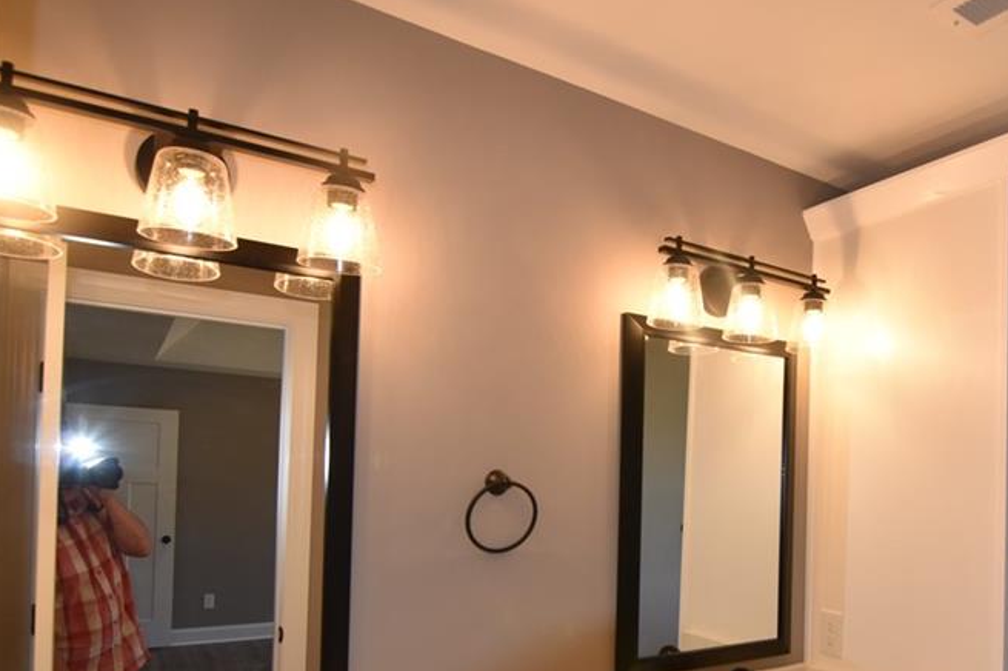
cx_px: 656
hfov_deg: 68.3
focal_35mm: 26
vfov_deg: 48.6
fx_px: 721
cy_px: 471
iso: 560
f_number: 5
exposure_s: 1/200
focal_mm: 11
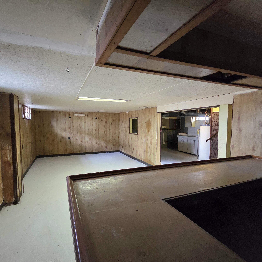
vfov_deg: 87.4
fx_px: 137
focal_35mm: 16
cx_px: 120
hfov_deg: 87.2
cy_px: 135
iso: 1600
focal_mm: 2.2
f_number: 2.2
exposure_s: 1/60.2
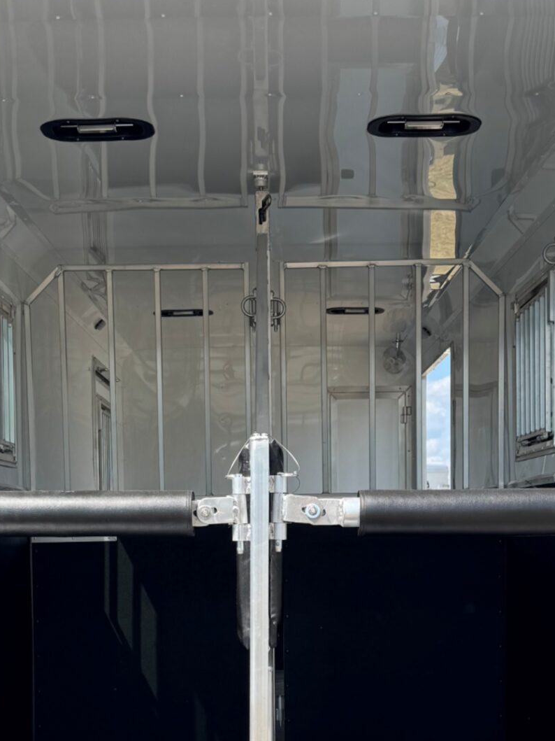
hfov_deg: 25.2
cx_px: 273
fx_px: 1240
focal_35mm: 58
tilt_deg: -1.0
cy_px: 562
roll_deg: +2.4
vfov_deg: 32.6
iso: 80
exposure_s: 1/1524
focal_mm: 6.76
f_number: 1.78
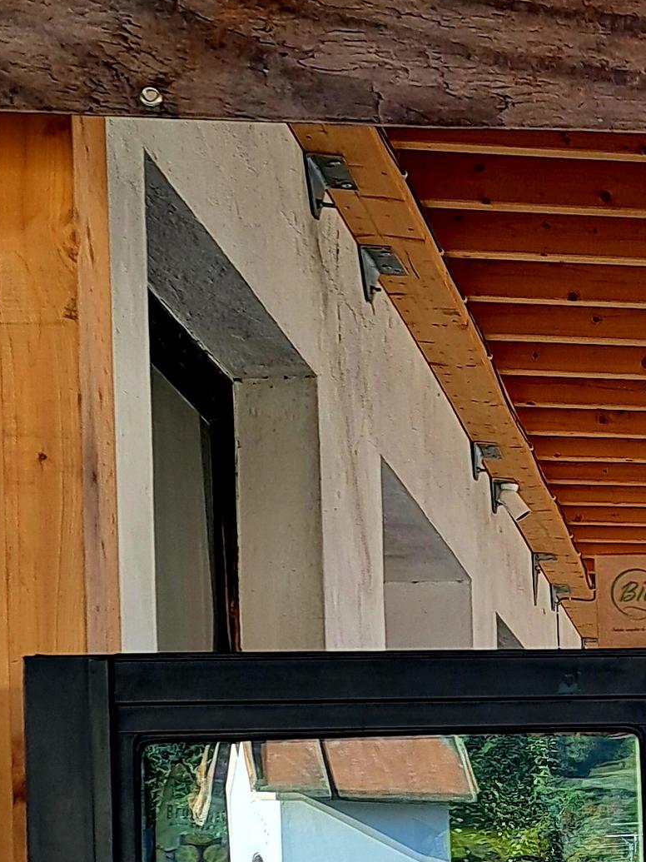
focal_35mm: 95
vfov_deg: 20.1
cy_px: 842
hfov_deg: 13.7
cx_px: 1193
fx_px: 2364
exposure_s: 1/50
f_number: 1.8
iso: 50
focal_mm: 5.23
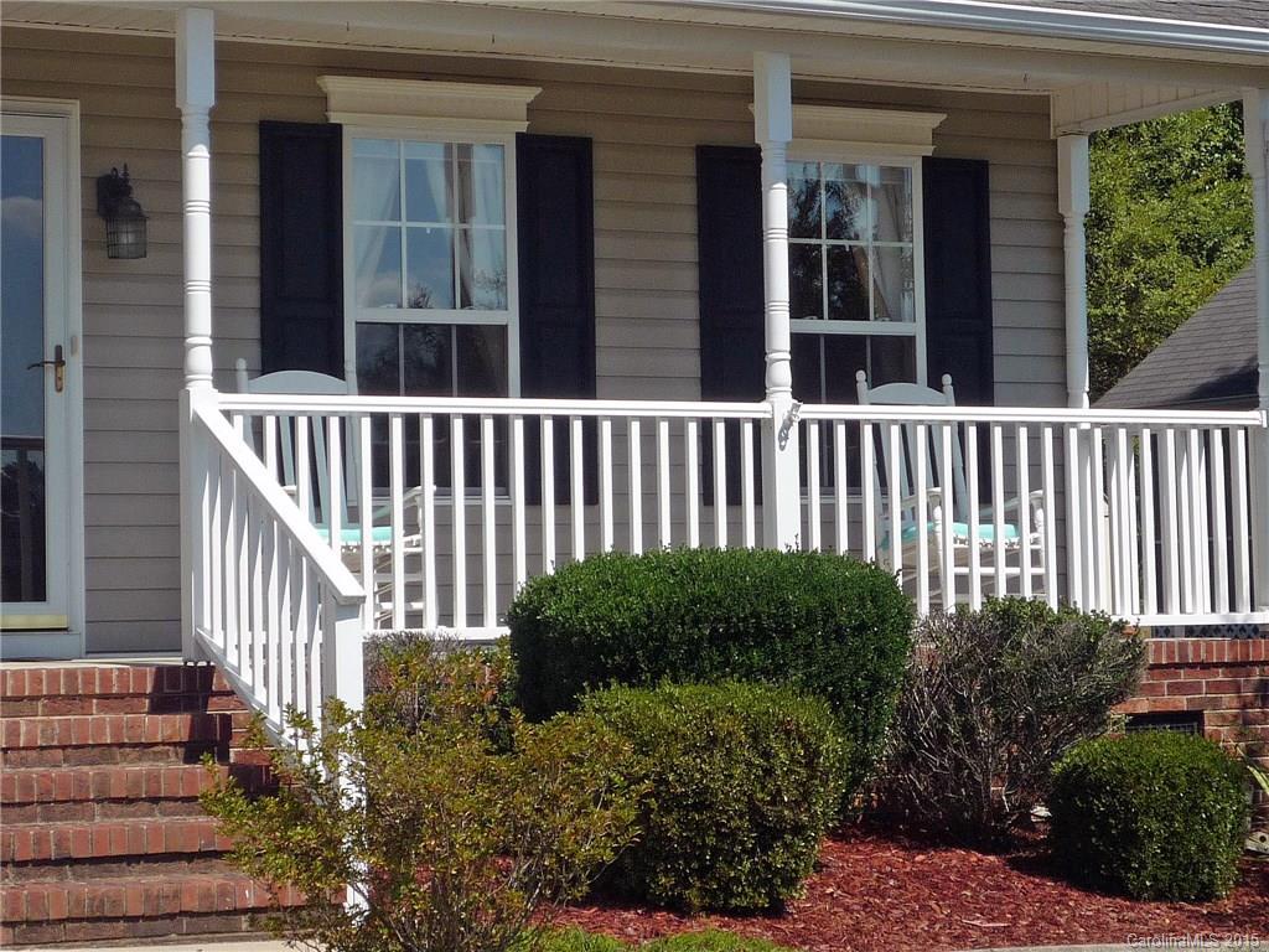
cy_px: 476
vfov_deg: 14.0
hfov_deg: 18.5
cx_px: 634
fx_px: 3886
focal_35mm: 106
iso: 100
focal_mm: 10.4
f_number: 5
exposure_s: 1/800
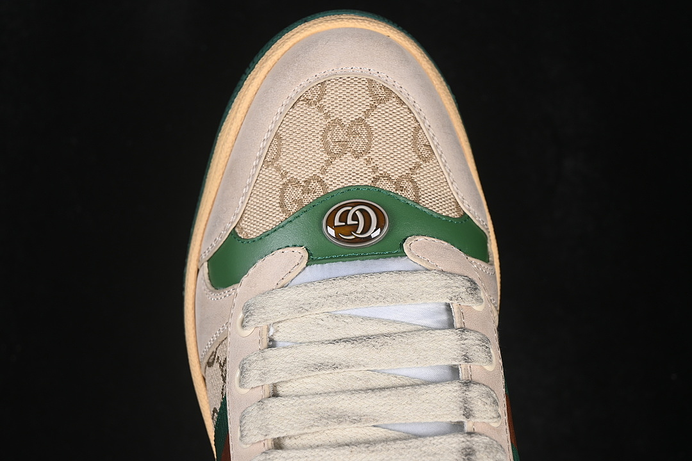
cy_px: 230
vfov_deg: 18.2
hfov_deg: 27.0
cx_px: 346
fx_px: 1442
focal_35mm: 75
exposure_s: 1/60
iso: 160
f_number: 7.1
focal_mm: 50
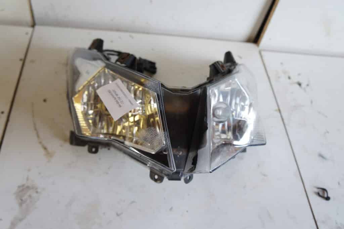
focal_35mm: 30
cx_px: 172
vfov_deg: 43.6
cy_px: 114
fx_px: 287
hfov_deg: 61.9
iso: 320
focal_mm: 20
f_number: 4
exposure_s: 1/60
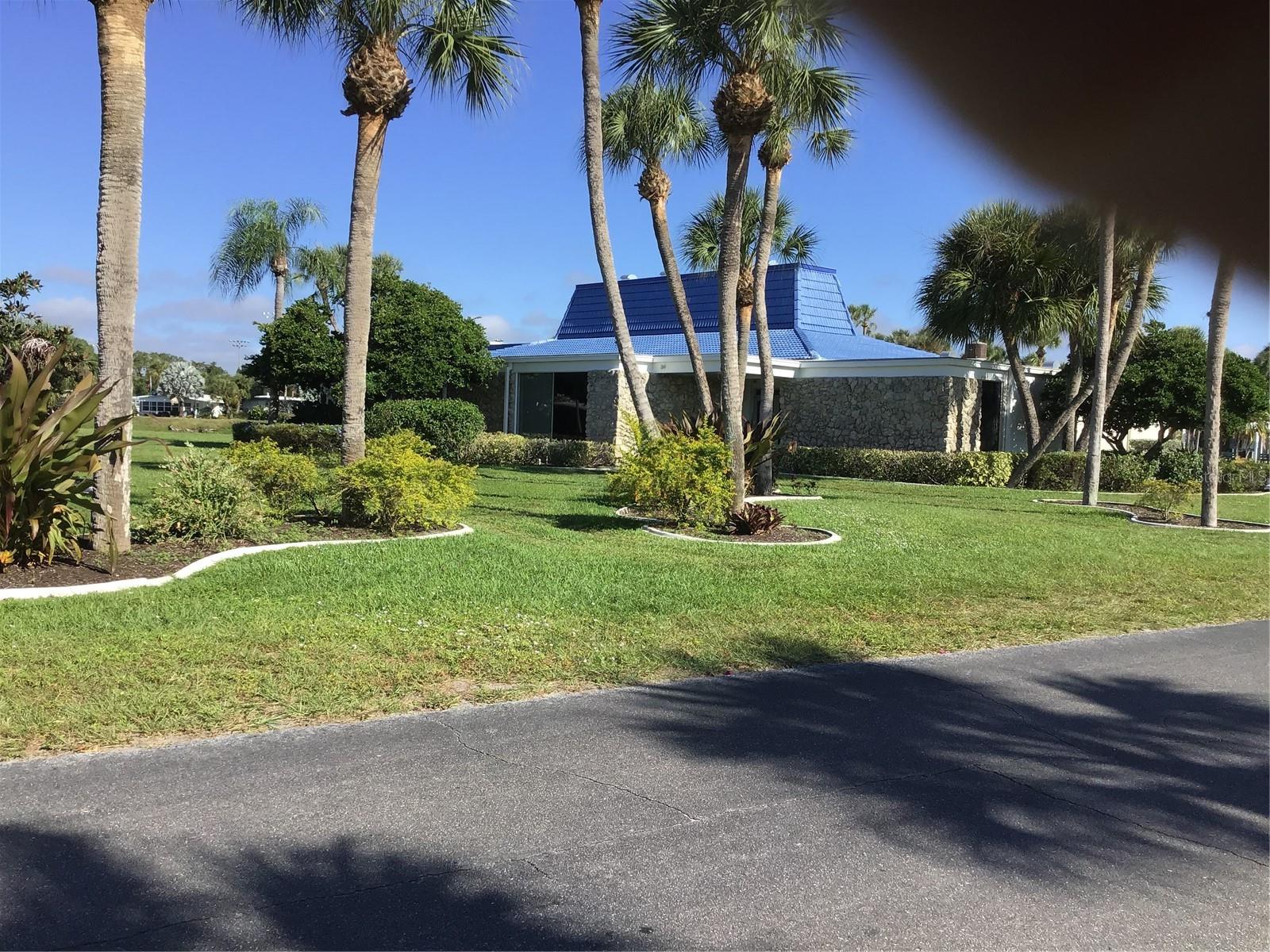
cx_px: 635
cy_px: 476
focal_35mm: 31
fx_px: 1137
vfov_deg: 45.4
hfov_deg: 58.4
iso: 25
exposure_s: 1/1116
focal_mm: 3.3
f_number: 2.4
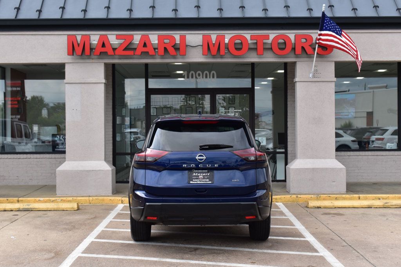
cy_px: 134
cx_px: 200
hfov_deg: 35.1
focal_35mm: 57
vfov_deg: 23.8
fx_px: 635
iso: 400
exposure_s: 1/250
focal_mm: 38
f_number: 10
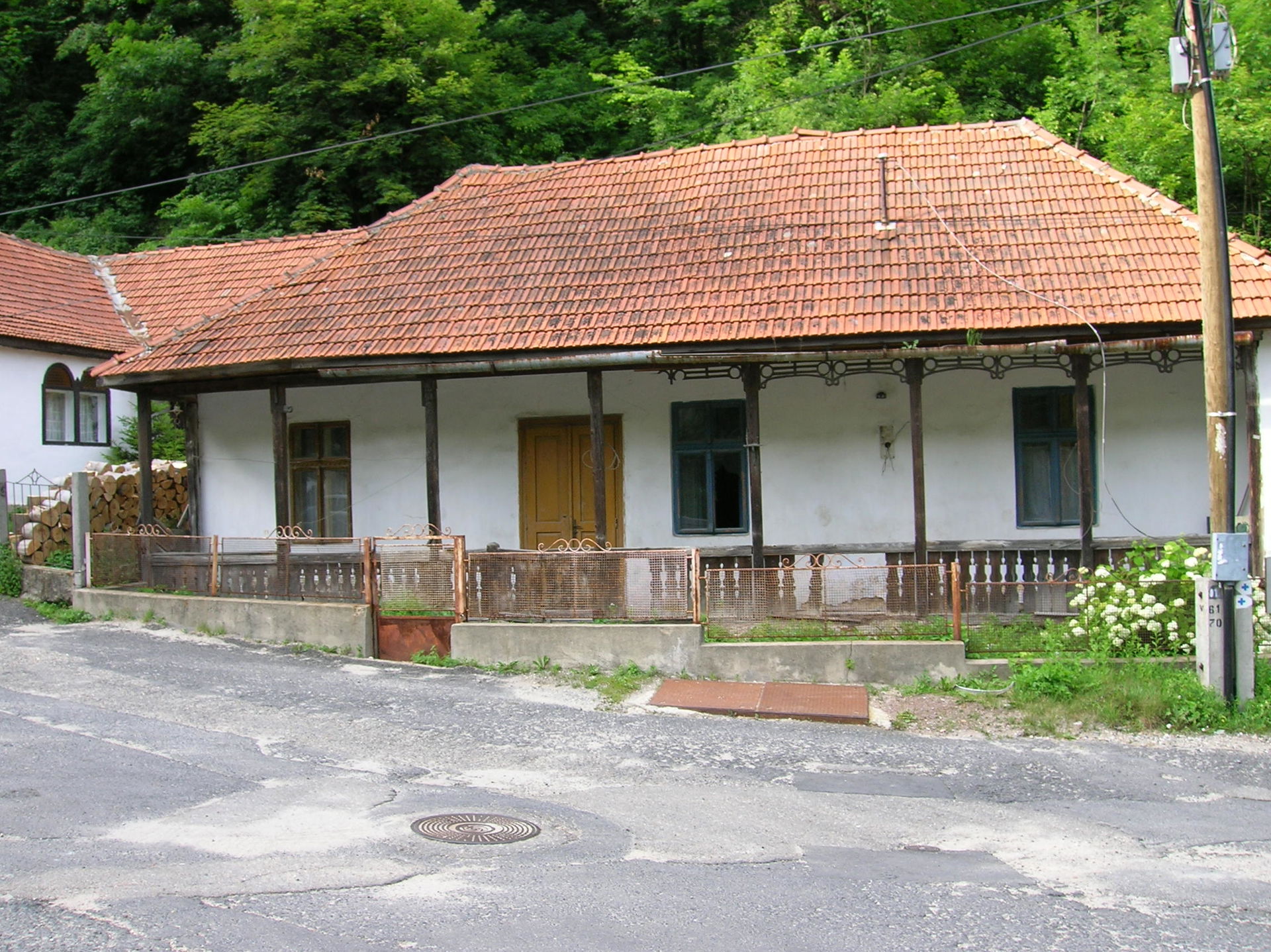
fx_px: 1247
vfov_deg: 41.7
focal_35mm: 34
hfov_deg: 54.0
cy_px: 476
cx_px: 636
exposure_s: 1/56.3
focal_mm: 5.7
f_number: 4.9
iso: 50
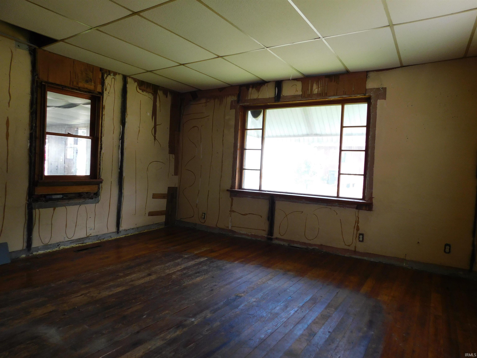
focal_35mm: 23
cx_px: 238
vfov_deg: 58.9
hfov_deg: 73.9
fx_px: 317
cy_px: 179
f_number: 3
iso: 125
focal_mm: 4
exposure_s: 1/50
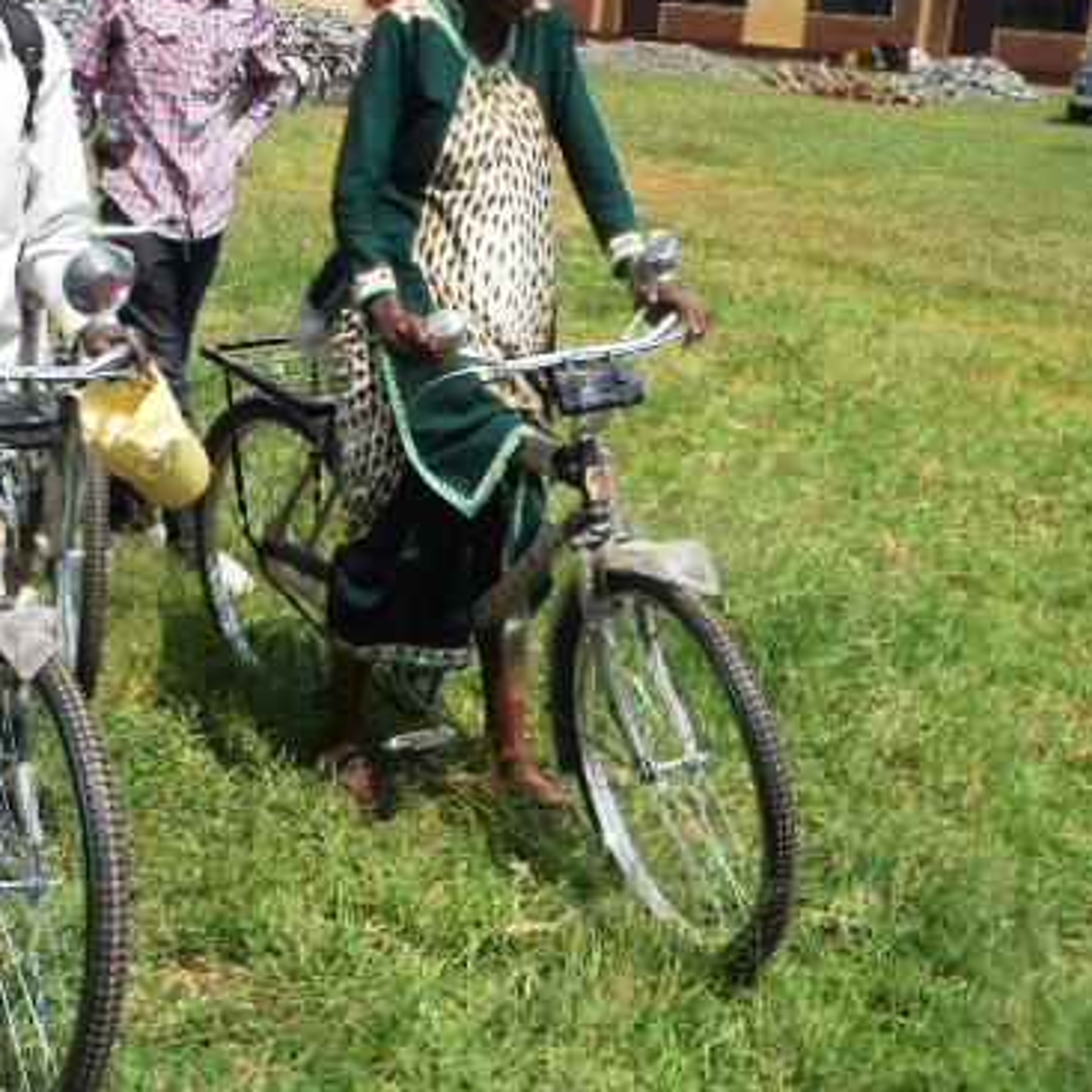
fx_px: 2034
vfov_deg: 30.0
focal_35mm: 57
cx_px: 158
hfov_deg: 29.1
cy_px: 428
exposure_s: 1/800
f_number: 3.2
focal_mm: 6.7
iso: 80
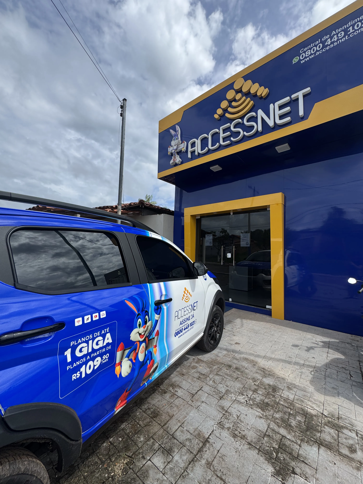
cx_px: 182
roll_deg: -1.1
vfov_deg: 102.1
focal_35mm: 14
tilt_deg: +3.2
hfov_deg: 85.7
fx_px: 196
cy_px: 242
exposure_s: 1/2273
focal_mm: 2.22
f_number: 2.2
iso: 50
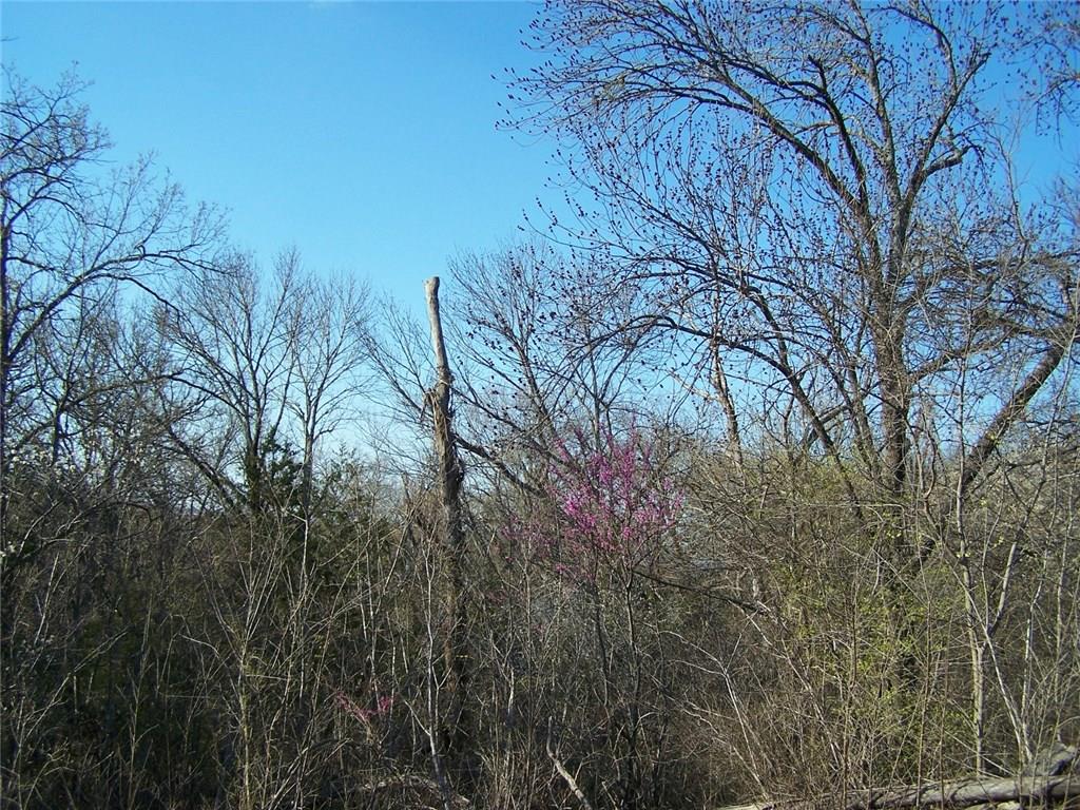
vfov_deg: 37.7
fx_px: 1186
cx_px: 540
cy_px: 405
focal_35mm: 38
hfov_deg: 49.0
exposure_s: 1/800
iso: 80
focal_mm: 6.3
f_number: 2.8
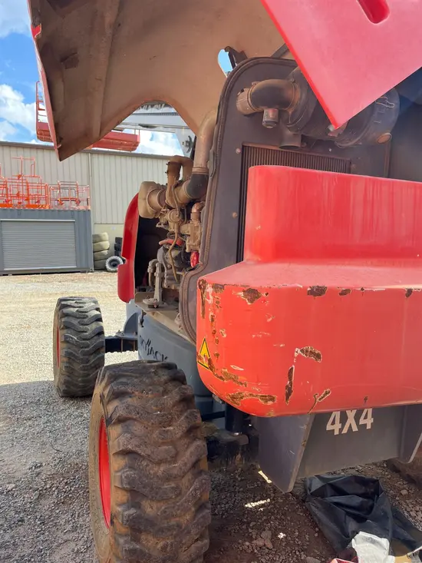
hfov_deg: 53.1
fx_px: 422
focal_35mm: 26
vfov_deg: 67.3
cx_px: 211
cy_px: 282
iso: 50
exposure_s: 1/845
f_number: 1.6
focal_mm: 5.1
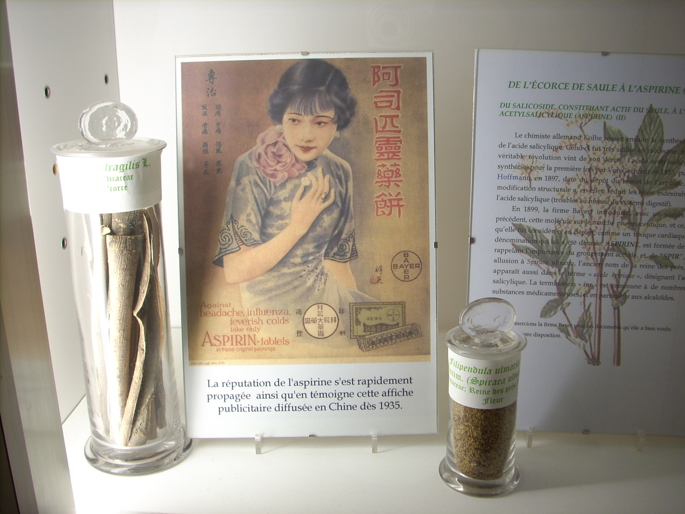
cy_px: 257
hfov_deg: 50.1
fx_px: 732
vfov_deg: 38.7
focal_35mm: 37
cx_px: 342
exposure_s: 1/38.9
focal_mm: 6.2
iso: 64
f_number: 2.8
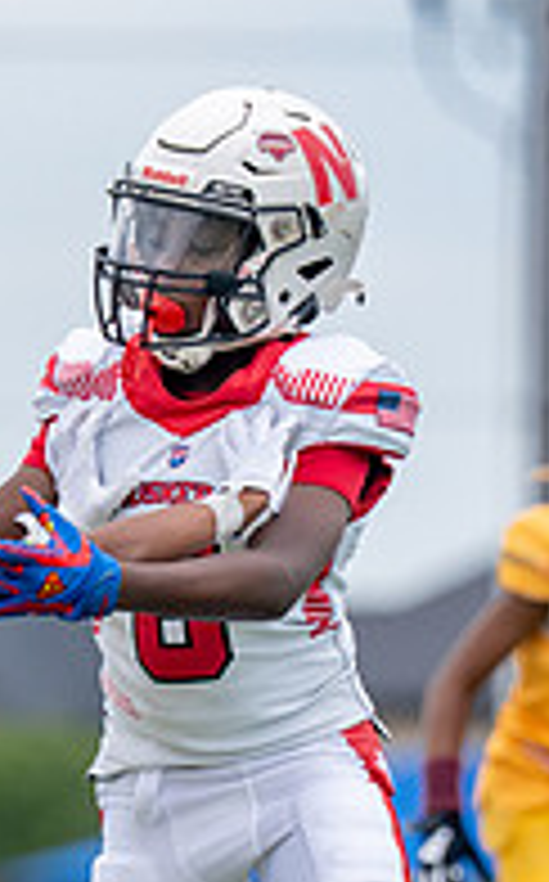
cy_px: 733
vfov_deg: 2.8
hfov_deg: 1.7
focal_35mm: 760
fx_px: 18247
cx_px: -170
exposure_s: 1/2000
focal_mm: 163
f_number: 2.8
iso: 200
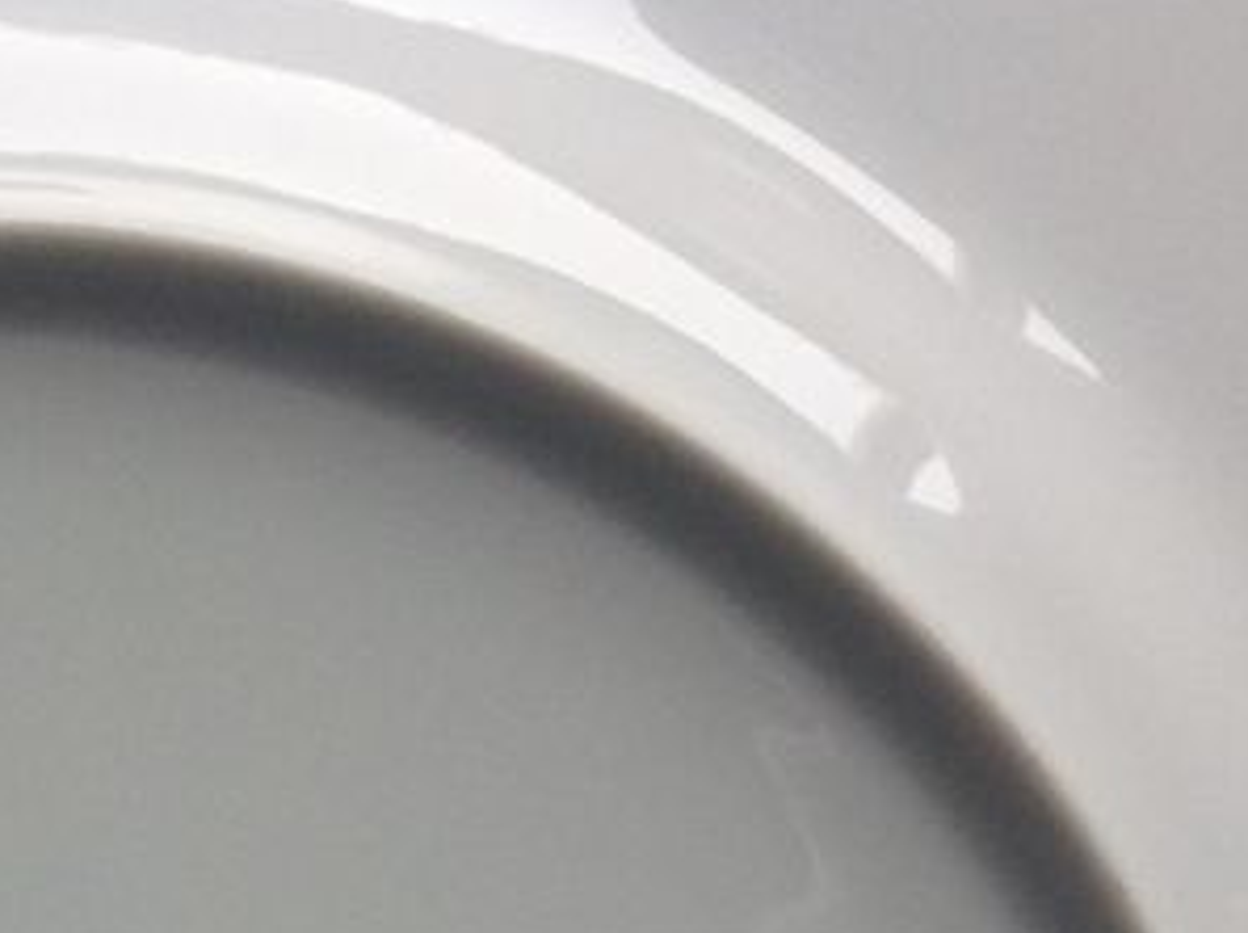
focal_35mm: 118
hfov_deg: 16.2
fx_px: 4249
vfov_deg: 11.9
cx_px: -139
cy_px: 1452
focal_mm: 4.28
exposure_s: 1/120
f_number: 2.4
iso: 64
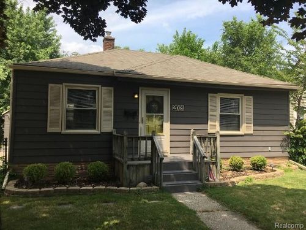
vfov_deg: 48.2
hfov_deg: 61.7
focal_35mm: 29
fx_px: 256
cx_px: 153
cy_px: 115
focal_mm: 4.15
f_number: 2.2
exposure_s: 1/1054
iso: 25
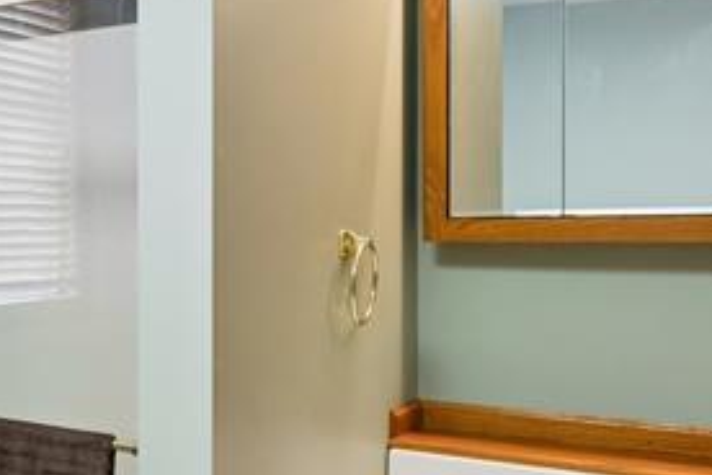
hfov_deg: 32.0
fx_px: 1028
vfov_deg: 25.9
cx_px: -137
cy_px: 284
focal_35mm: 52
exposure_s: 1/2
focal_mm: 14
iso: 400
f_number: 13
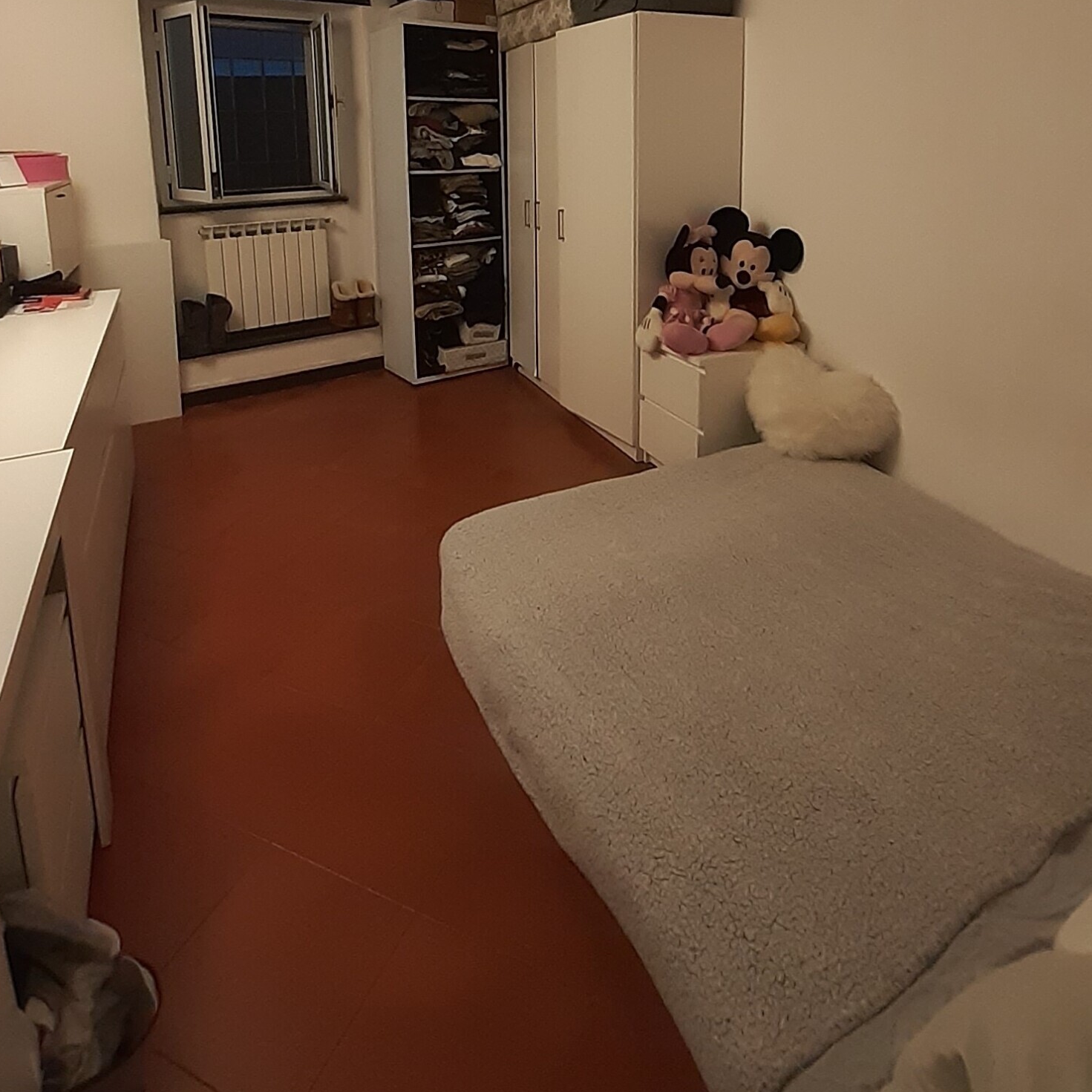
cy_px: 246
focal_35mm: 20
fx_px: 714
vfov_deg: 68.8
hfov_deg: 74.8
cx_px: 540
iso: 250
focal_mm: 1.13
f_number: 2.2
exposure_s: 1/25
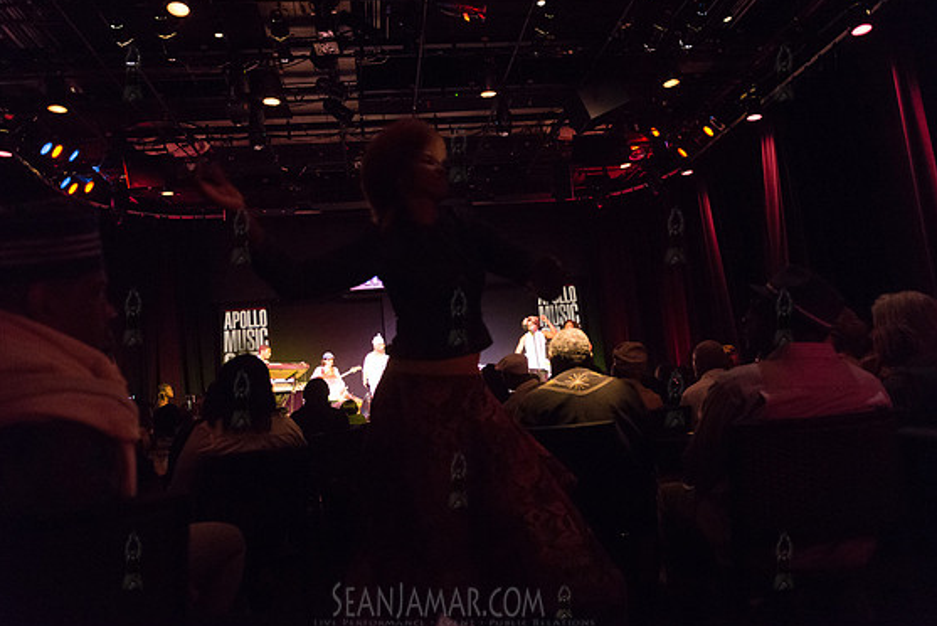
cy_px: 316
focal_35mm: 25
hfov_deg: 71.5
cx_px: 458
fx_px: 651
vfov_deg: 51.3
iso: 6400
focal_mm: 24
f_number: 2.8
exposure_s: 1/80
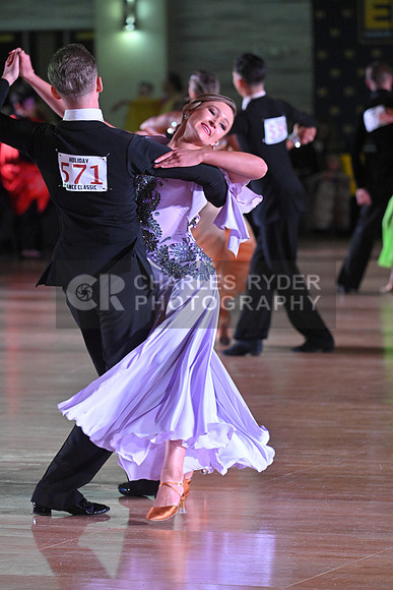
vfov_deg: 10.3
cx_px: 196
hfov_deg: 6.9
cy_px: 295
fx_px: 3273
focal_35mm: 200
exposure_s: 1/400
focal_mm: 200
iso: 5000
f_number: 5.6
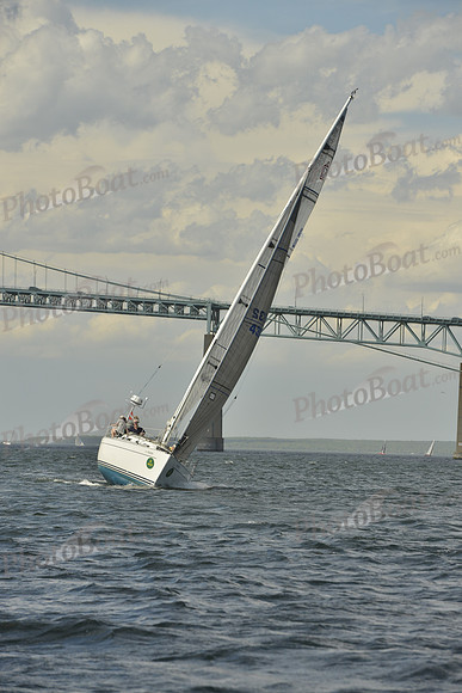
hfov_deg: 9.5
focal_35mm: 145
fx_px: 2789
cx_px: 231
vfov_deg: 14.2
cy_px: 346
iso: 280
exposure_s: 1/1600
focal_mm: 145
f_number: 9
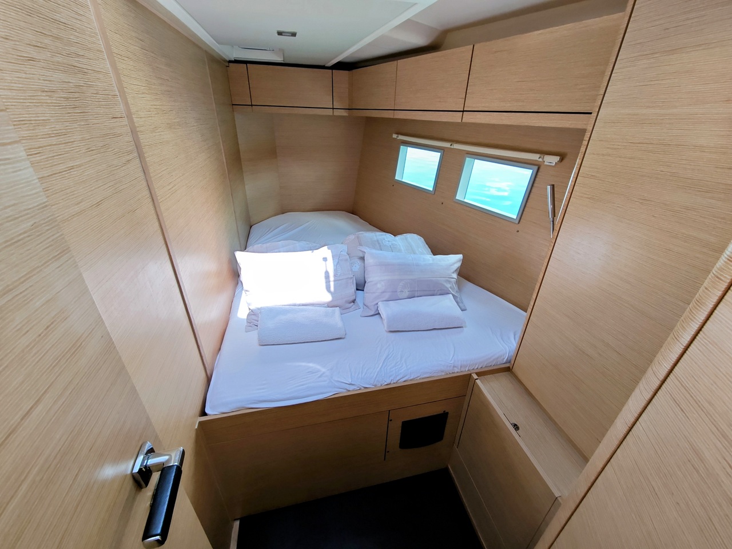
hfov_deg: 102.1
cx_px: 366
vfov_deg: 85.7
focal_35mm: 14
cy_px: 274
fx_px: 296
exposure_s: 1/72
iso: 80
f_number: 2.2
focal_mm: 2.16
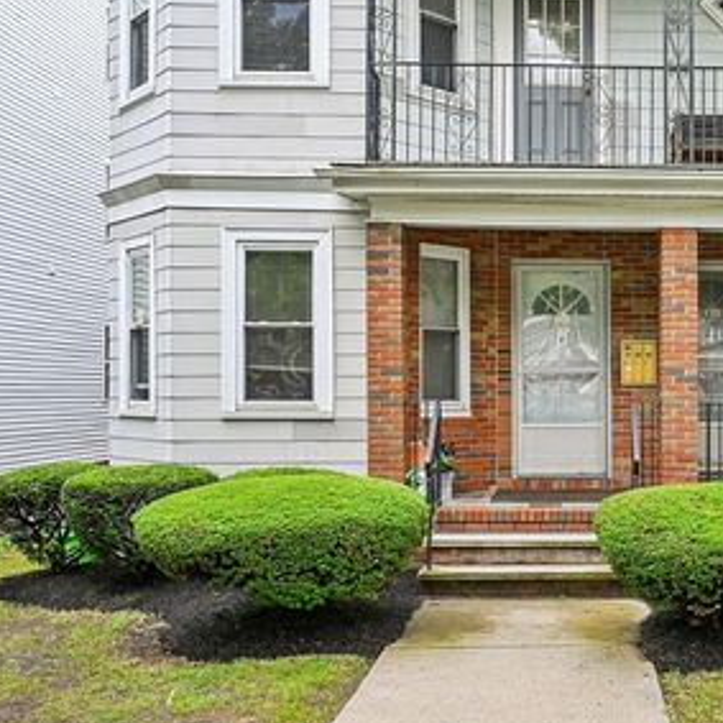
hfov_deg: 43.7
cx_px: 588
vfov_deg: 45.9
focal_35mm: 36
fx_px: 851
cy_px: 308
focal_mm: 24
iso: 400
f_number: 8
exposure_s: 1/60
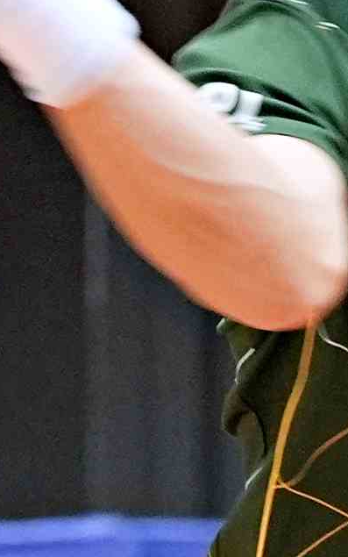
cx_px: 838
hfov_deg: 1.9
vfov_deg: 3.1
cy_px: 165
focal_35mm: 674
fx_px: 10225
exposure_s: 1/250
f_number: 3.5
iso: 2000
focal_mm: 70
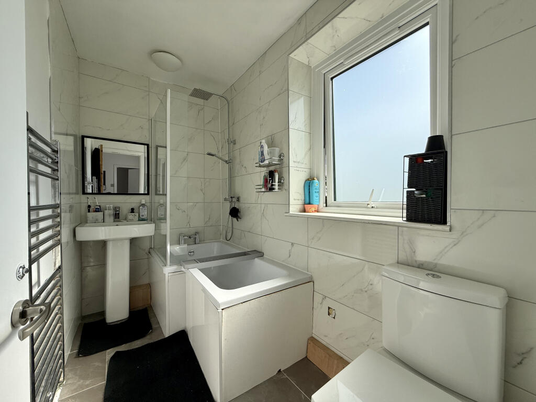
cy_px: 201
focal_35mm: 14
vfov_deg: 85.7
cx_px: 268
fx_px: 217
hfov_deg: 102.1
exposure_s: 1/717
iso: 50
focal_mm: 2.22
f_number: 2.2
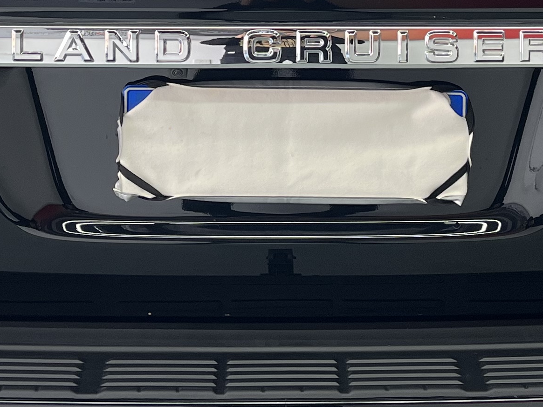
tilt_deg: -6.8
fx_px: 1412
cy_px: -74
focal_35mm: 90
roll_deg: -0.4
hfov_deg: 21.8
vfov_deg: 15.8
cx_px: 302
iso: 64
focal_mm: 5.1
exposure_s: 1/100
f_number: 1.6
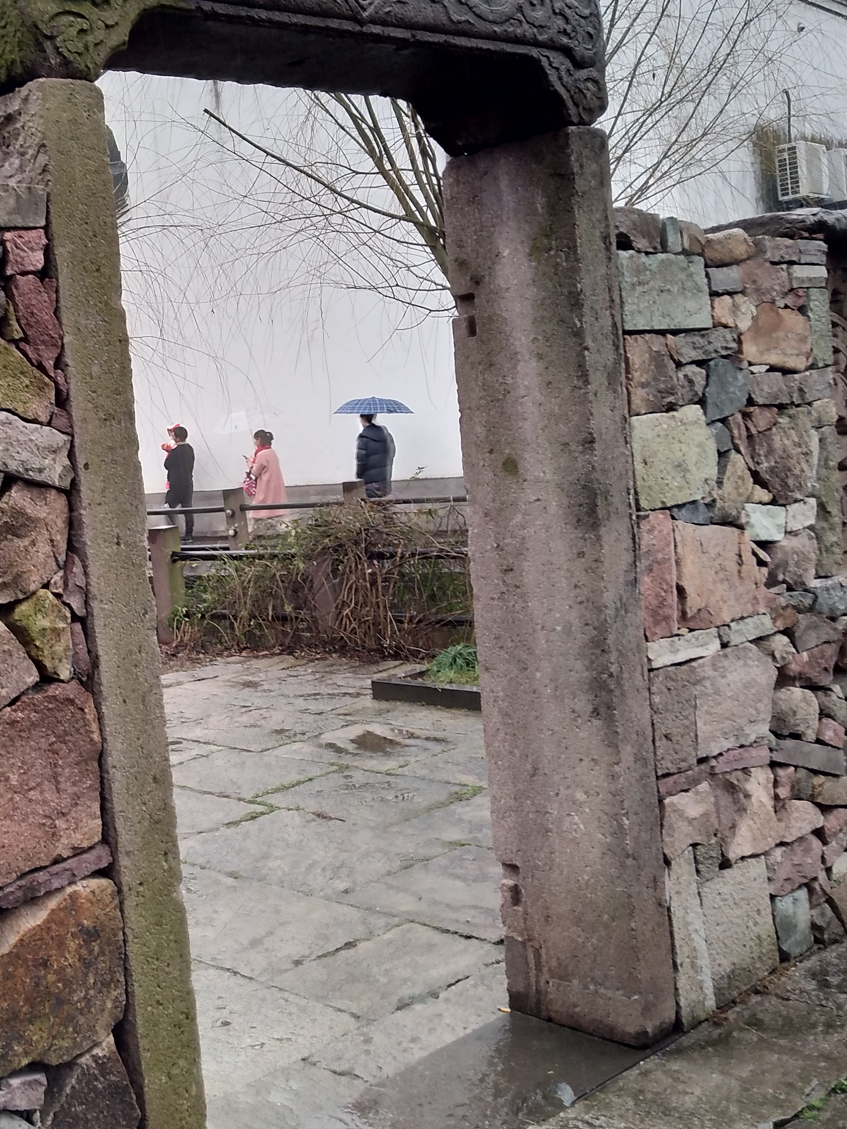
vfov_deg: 42.1
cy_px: 554
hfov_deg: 31.1
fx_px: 1468
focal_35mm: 45
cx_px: 128
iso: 80
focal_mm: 3.88
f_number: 2
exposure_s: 1/100
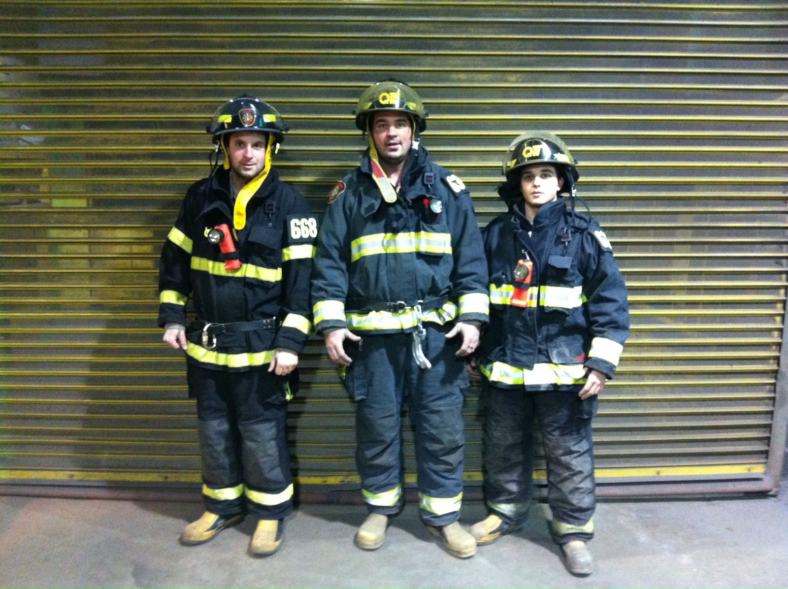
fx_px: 796
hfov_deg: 52.7
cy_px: 294
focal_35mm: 35
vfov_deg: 40.6
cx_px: 394
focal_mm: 3.85
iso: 640
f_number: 2.8
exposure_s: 1/15
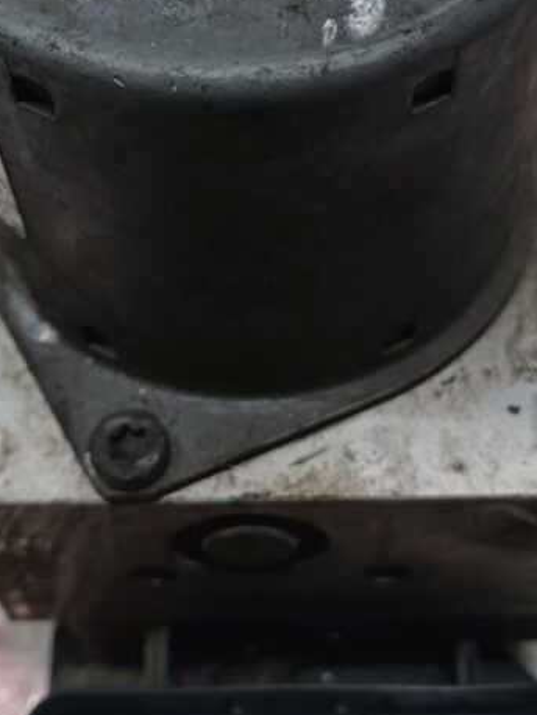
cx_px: 286
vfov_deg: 34.6
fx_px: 1137
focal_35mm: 55
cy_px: 243
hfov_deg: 26.6
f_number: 1.8
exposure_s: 1/25
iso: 320
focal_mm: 4
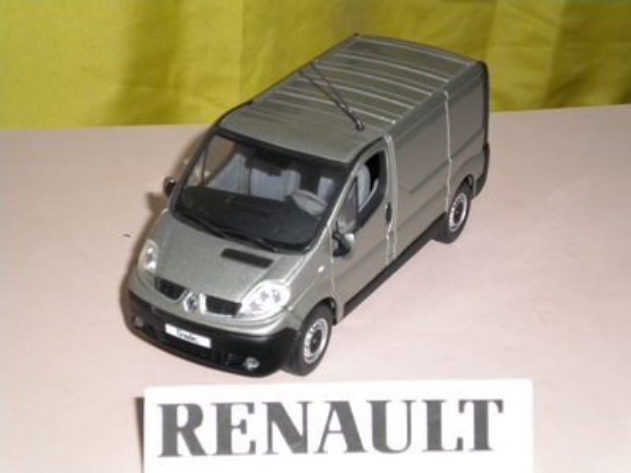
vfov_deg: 18.7
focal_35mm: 79
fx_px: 1440
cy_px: 236
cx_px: 316
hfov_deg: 24.7
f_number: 5.1
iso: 400
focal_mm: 14.3
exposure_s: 1/60
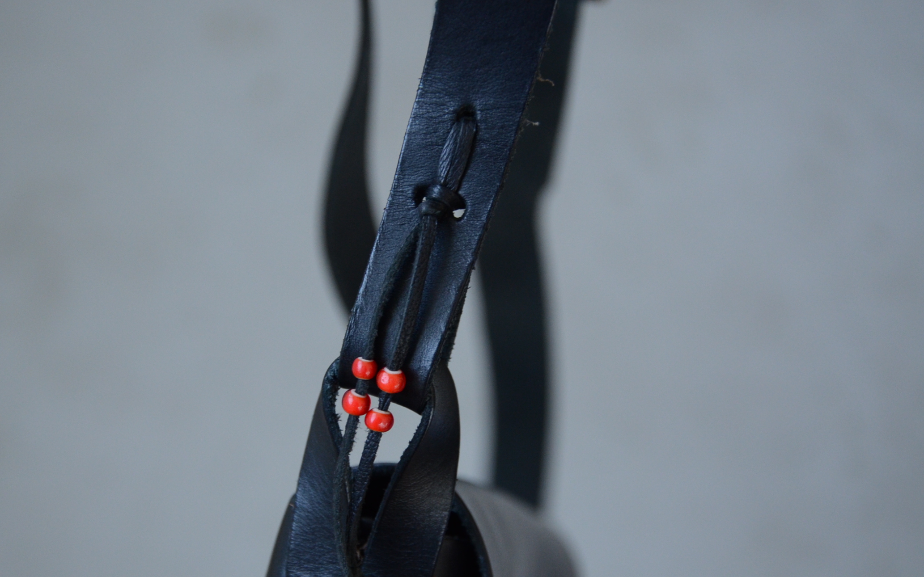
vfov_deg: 14.4
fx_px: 2291
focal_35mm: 91
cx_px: 399
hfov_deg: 22.8
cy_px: 337
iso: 1000
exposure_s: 1/60
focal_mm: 50
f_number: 5
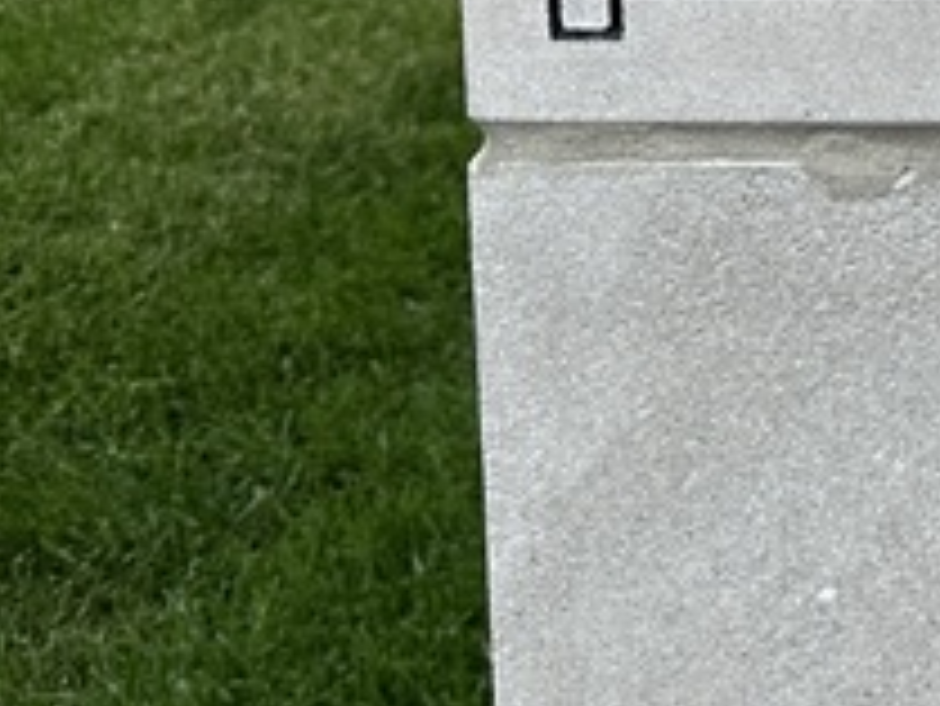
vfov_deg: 11.6
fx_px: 3125
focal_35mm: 115
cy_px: -693
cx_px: 2001
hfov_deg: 13.9
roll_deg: +0.3
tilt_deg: -7.2
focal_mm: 6.86
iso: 80
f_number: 1.78
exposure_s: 1/750
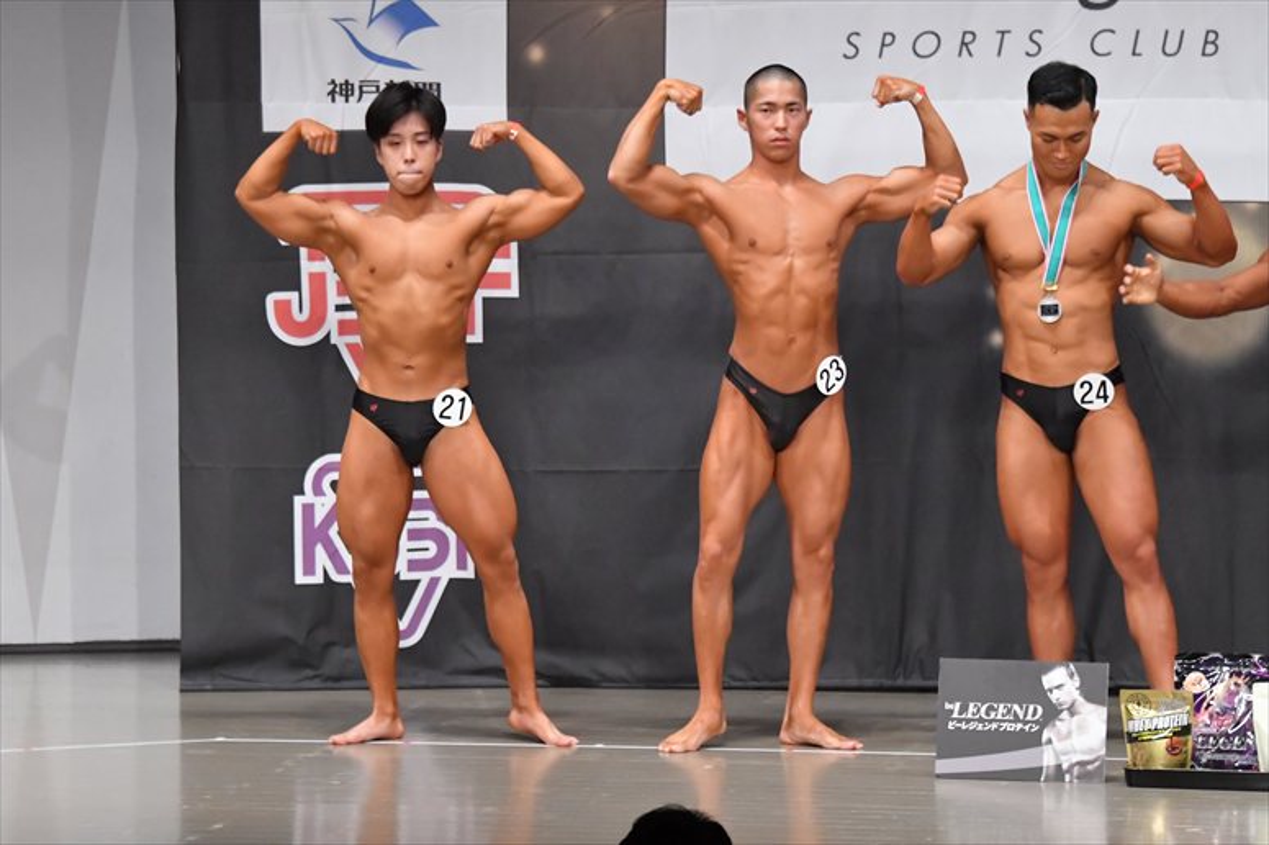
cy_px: 422
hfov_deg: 10.2
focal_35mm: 202
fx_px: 7117
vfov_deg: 6.8
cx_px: 634
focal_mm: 135
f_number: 5.6
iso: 6400
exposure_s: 1/400
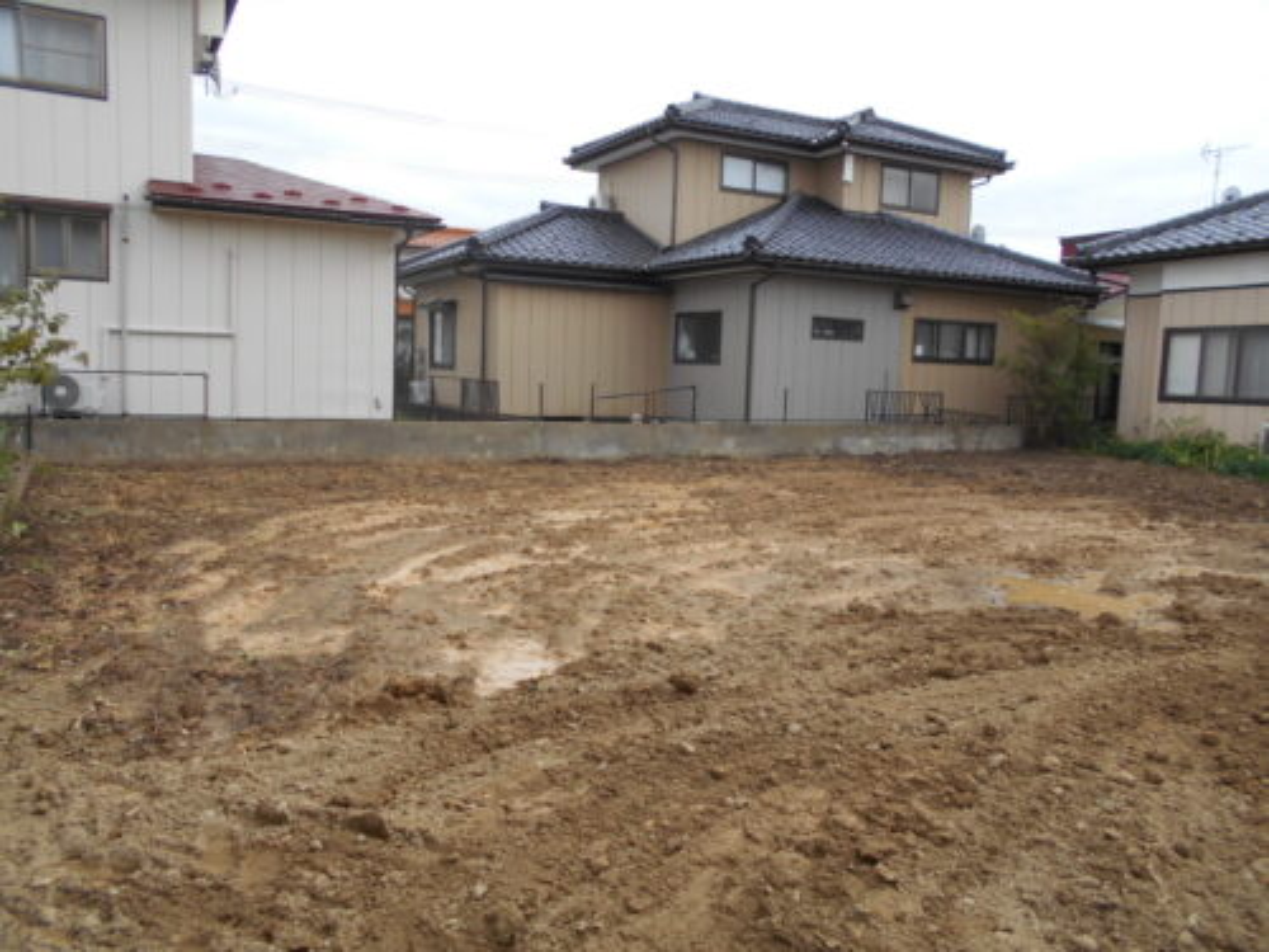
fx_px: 953
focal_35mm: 26
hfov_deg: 67.3
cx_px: 634
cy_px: 476
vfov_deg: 53.1
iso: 80
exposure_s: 1/320
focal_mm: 4.6
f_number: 3.2
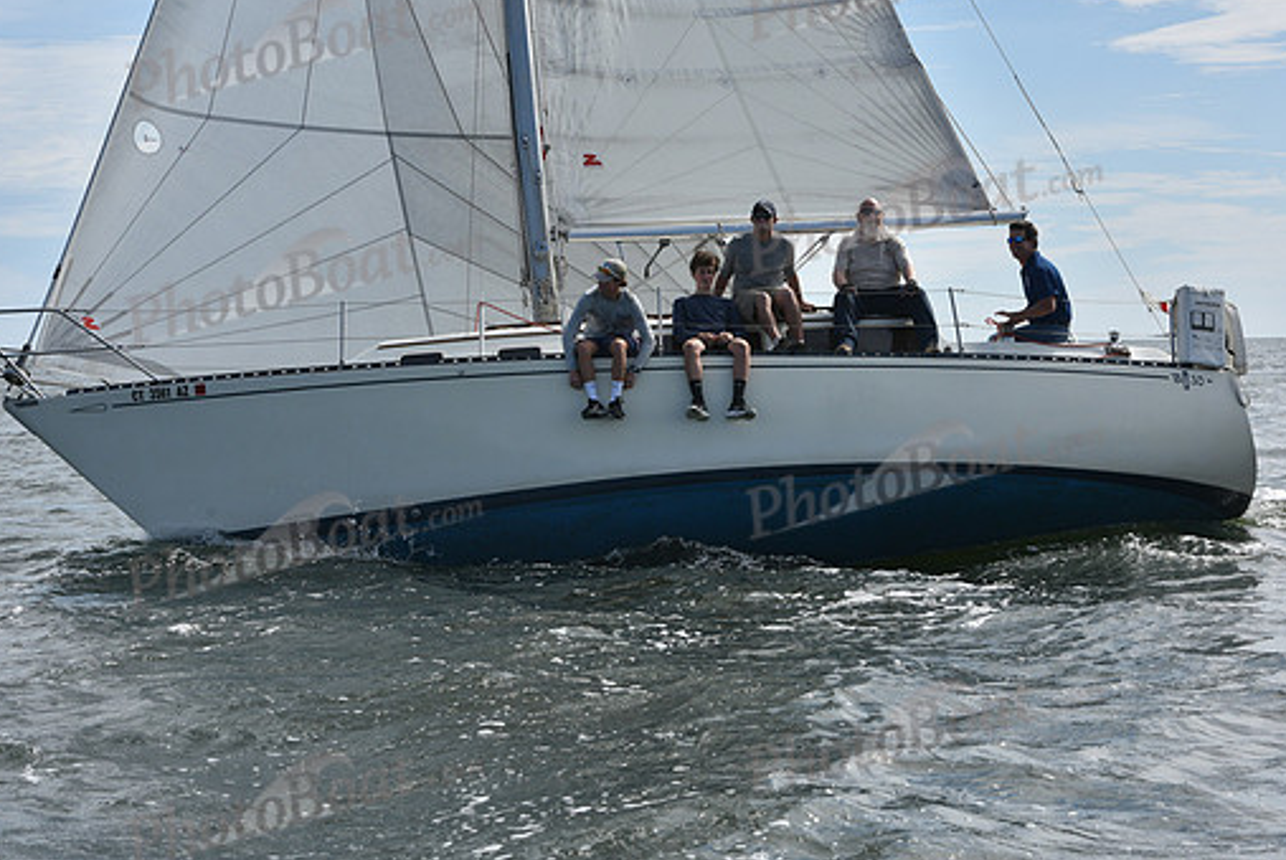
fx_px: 2860
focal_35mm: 80
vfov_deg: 17.1
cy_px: 377
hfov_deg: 25.3
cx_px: 616
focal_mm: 70
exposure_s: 1/1000
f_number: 10
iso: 320
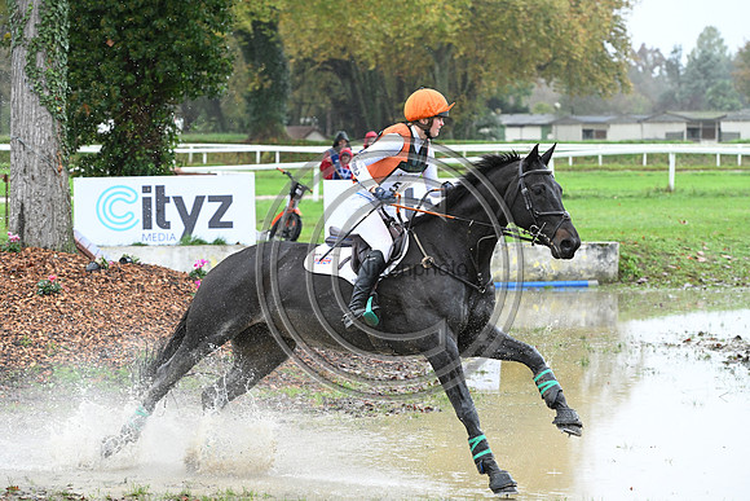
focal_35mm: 120
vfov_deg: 11.4
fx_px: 2500
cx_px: 375
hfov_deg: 17.1
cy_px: 250
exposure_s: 1/1250
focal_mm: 120
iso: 2000
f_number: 5
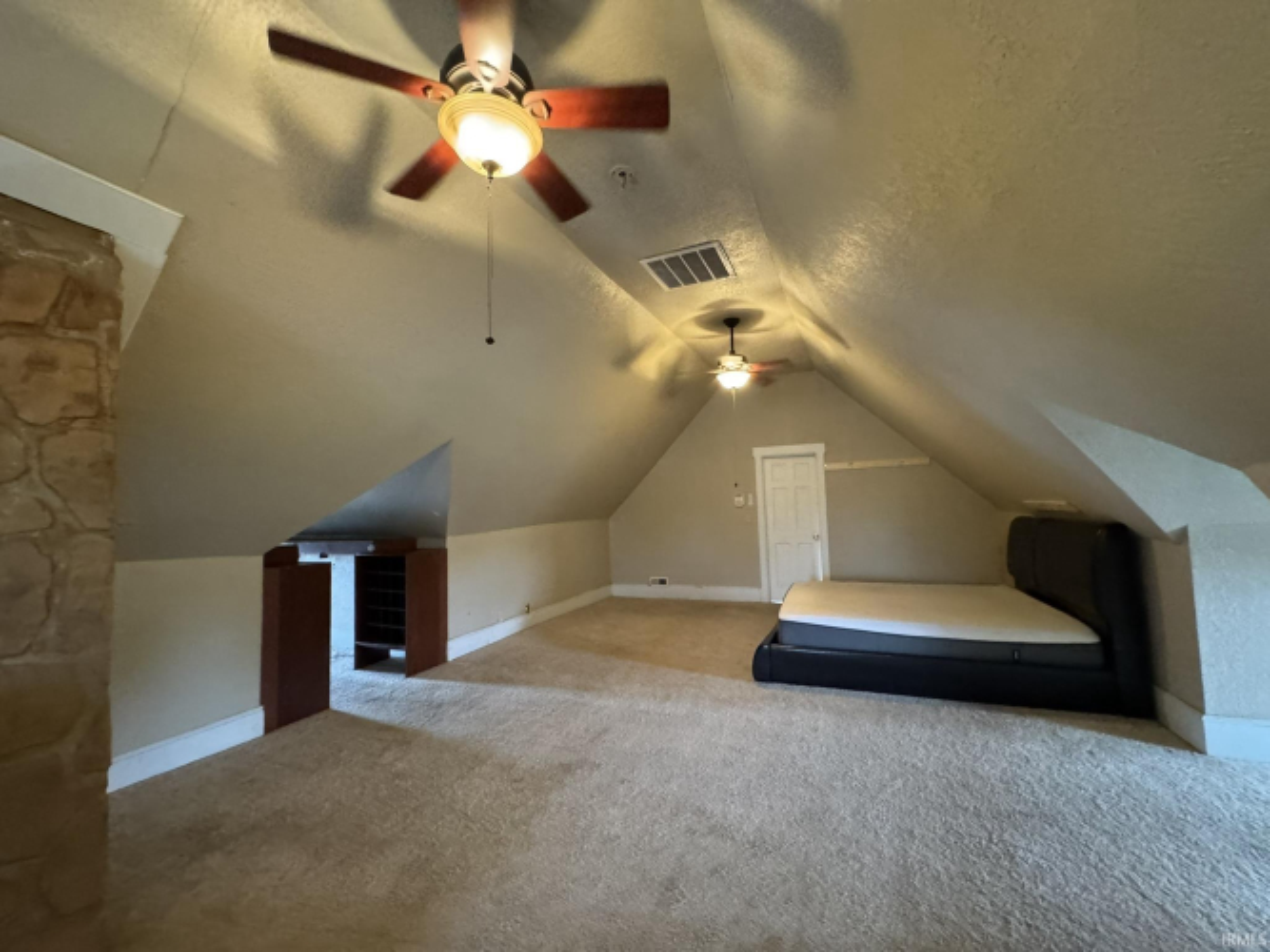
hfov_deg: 102.1
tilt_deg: +3.3
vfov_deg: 85.7
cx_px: 635
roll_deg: +1.3
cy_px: 476
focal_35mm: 14
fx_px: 514
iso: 1000
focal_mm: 2.22
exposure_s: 1/60
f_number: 2.2
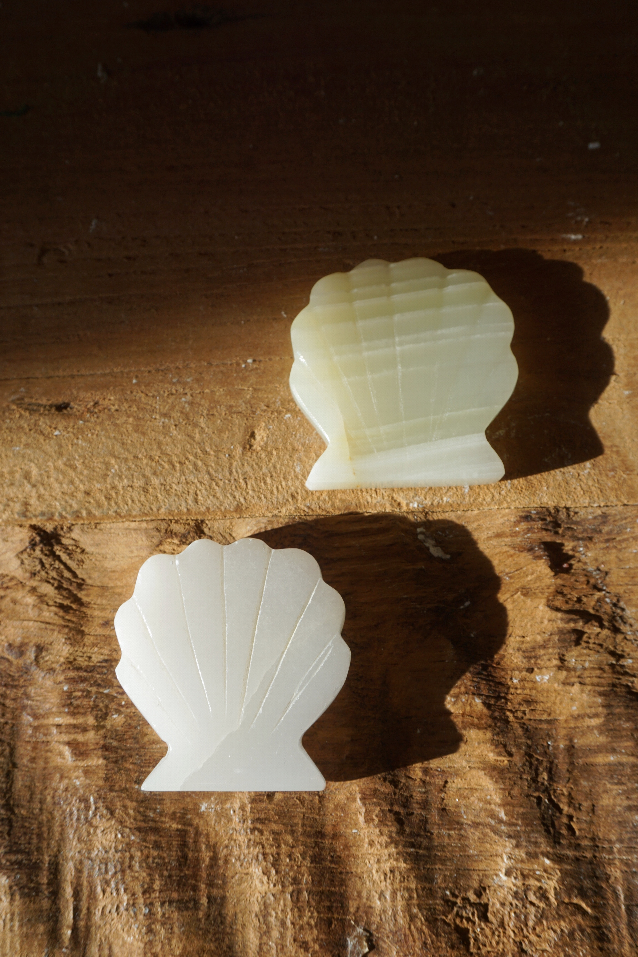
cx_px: 319
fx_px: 1077
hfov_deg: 33.0
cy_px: 478
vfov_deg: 47.9
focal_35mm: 40
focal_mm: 27
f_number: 8
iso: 100
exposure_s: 1/125
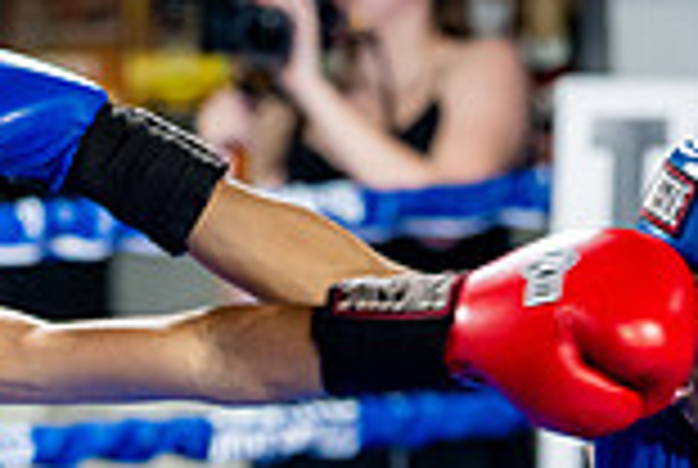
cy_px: 718
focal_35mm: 280
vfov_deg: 4.9
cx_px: 194
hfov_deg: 7.3
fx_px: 5439
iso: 4000
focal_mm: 75
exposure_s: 1/800
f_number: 2
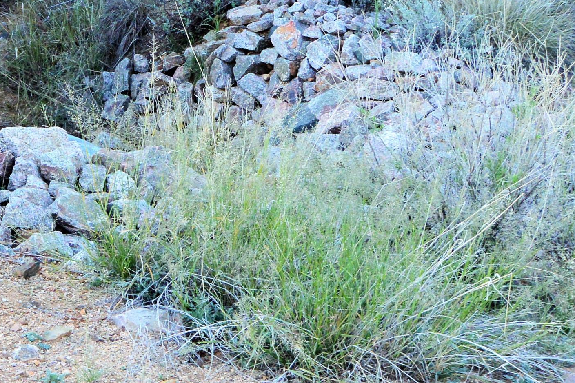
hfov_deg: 28.3
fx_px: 1054
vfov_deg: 20.4
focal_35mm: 66
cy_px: 76
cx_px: -27
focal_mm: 11.5
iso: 560
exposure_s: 1/60
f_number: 5.6
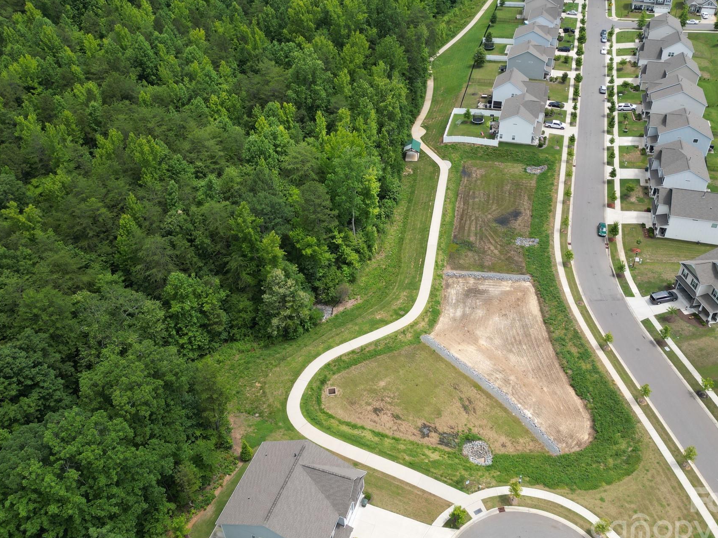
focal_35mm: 29
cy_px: 242
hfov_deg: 61.5
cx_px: 396
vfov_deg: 48.1
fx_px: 601
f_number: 1.7
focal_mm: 6.72
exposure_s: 1/1500
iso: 120
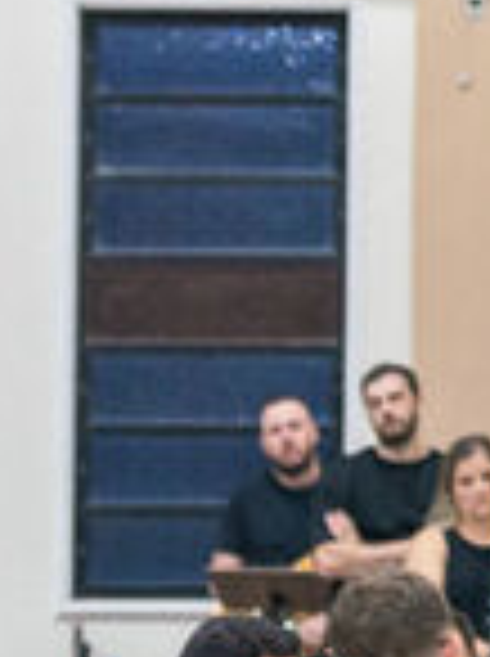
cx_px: 1038
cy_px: -99
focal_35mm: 323
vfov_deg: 6.1
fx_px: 6114
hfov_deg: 4.5
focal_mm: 54.4
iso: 1600
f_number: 2.8
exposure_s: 1/125
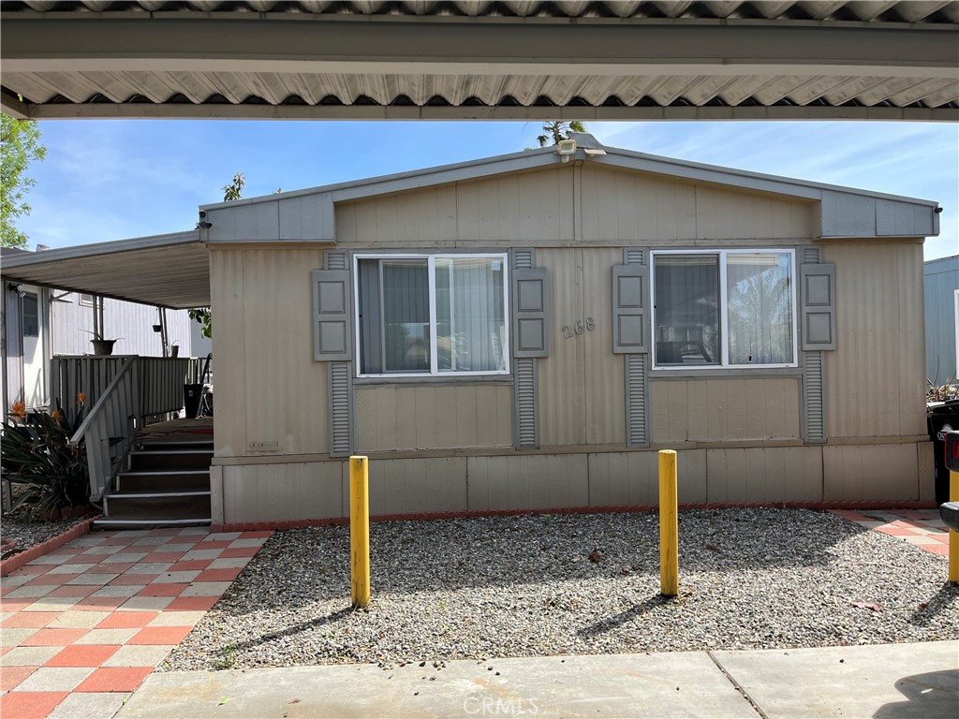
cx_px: 480
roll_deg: +1.8
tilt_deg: +1.7
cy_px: 360
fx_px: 720
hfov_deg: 67.3
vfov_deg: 53.1
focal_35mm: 26
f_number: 1.6
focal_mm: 5.1
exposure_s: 1/1923
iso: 50
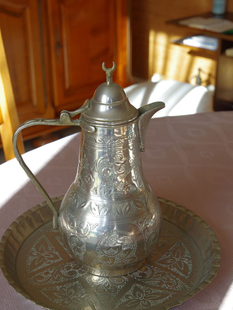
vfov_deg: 31.2
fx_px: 556
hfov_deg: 23.7
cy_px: 169
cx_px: 117
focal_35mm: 62
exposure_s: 1/100
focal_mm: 38.13
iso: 400
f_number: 5
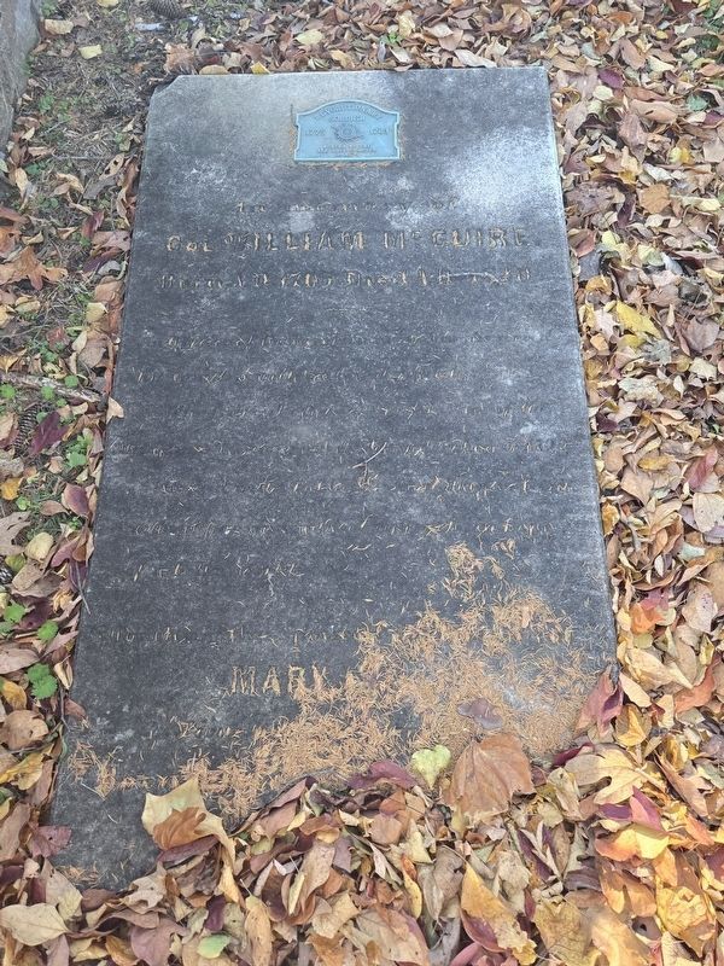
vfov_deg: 73.9
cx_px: 362
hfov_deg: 58.9
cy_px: 483
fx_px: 641
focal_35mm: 23
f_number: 1.8
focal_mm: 5.4
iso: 125
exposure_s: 1/182
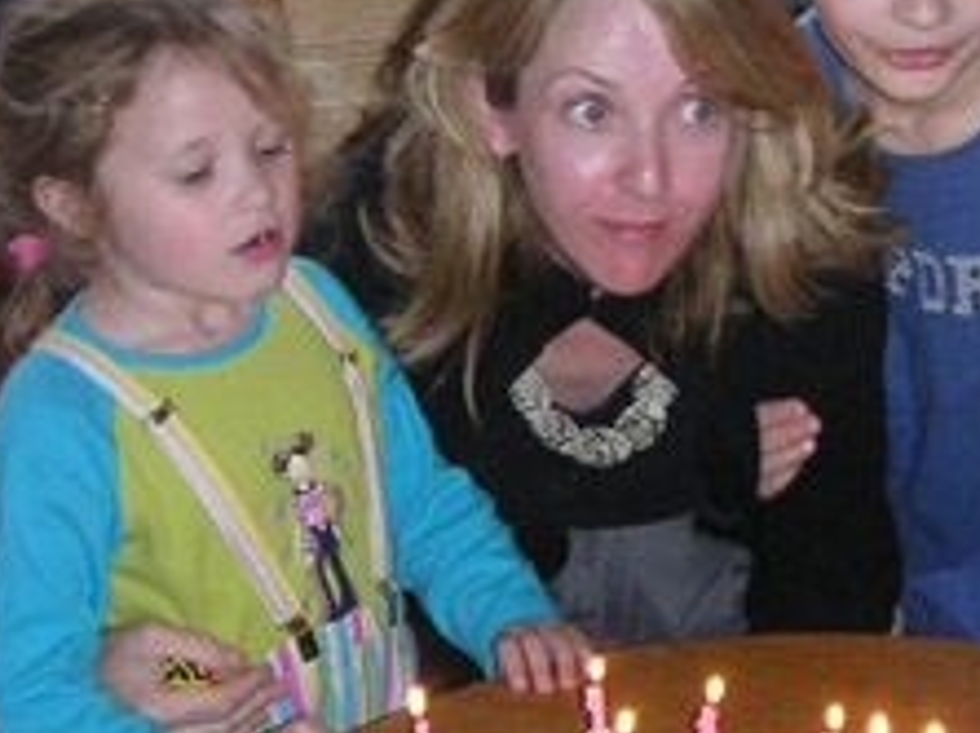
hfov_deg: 15.2
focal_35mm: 129
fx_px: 3648
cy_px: 331
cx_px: 808
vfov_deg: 11.5
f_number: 2.9
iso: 160
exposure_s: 1/45
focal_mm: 6.8
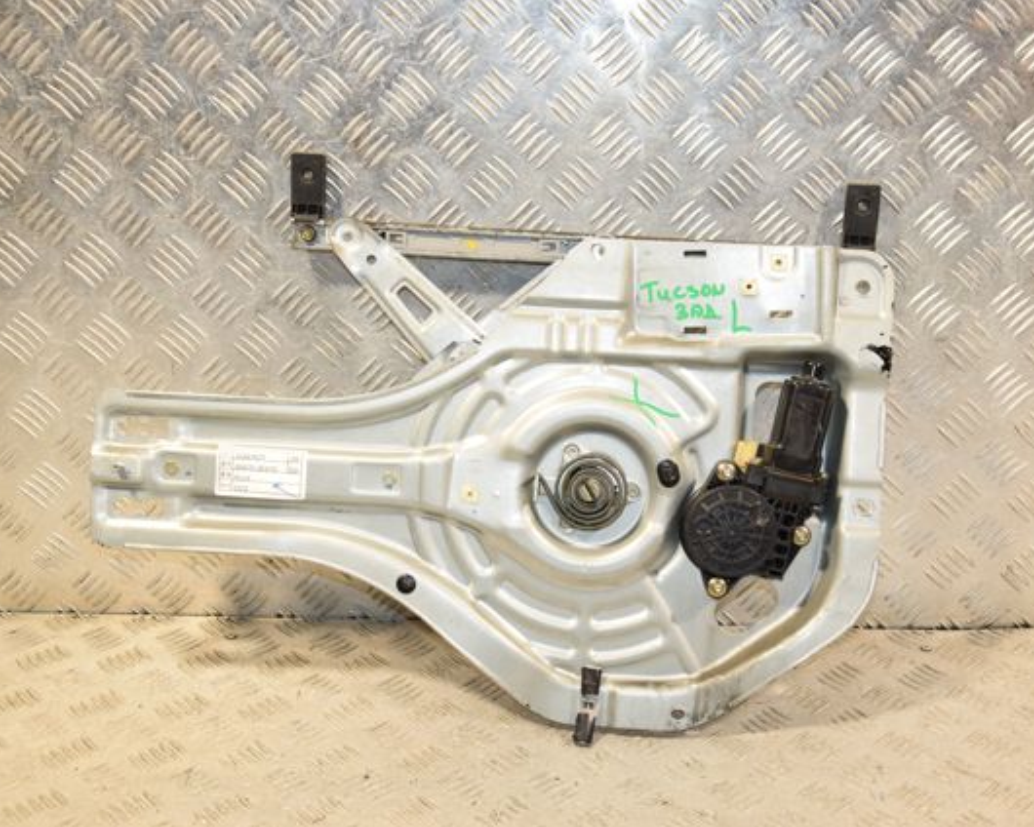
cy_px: 414
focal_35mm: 51
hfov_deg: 36.6
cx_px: 593
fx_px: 1561
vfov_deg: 29.7
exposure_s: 1/200
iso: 800
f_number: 6.3
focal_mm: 30
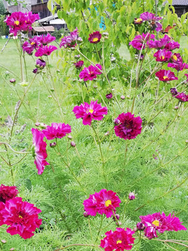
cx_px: 75
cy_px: 239
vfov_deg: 31.2
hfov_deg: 25.2
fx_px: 420
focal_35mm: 58
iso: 80
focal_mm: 3.81
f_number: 2.2
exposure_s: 1/50
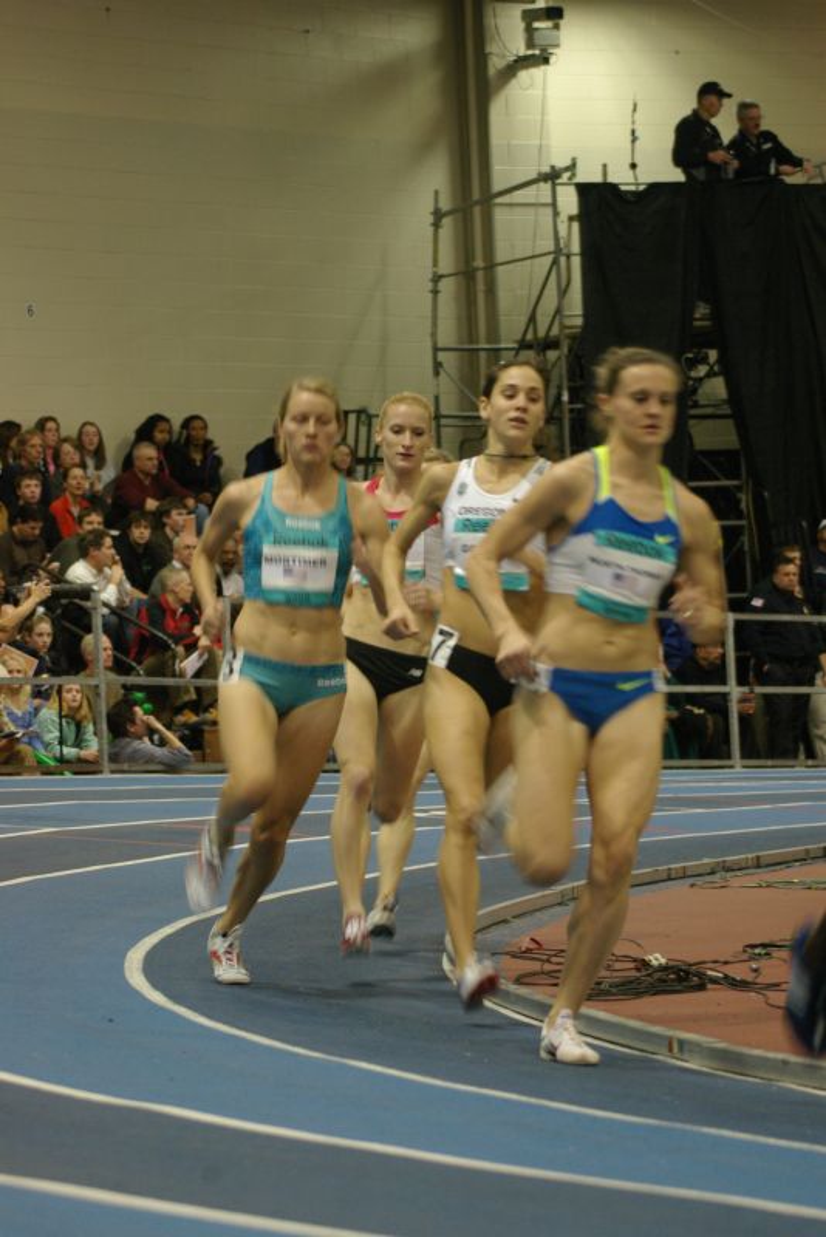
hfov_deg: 9.3
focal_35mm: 147
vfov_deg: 14.0
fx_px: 5054
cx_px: 413
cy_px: 618
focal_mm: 98
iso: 800
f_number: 4.5
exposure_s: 1/60
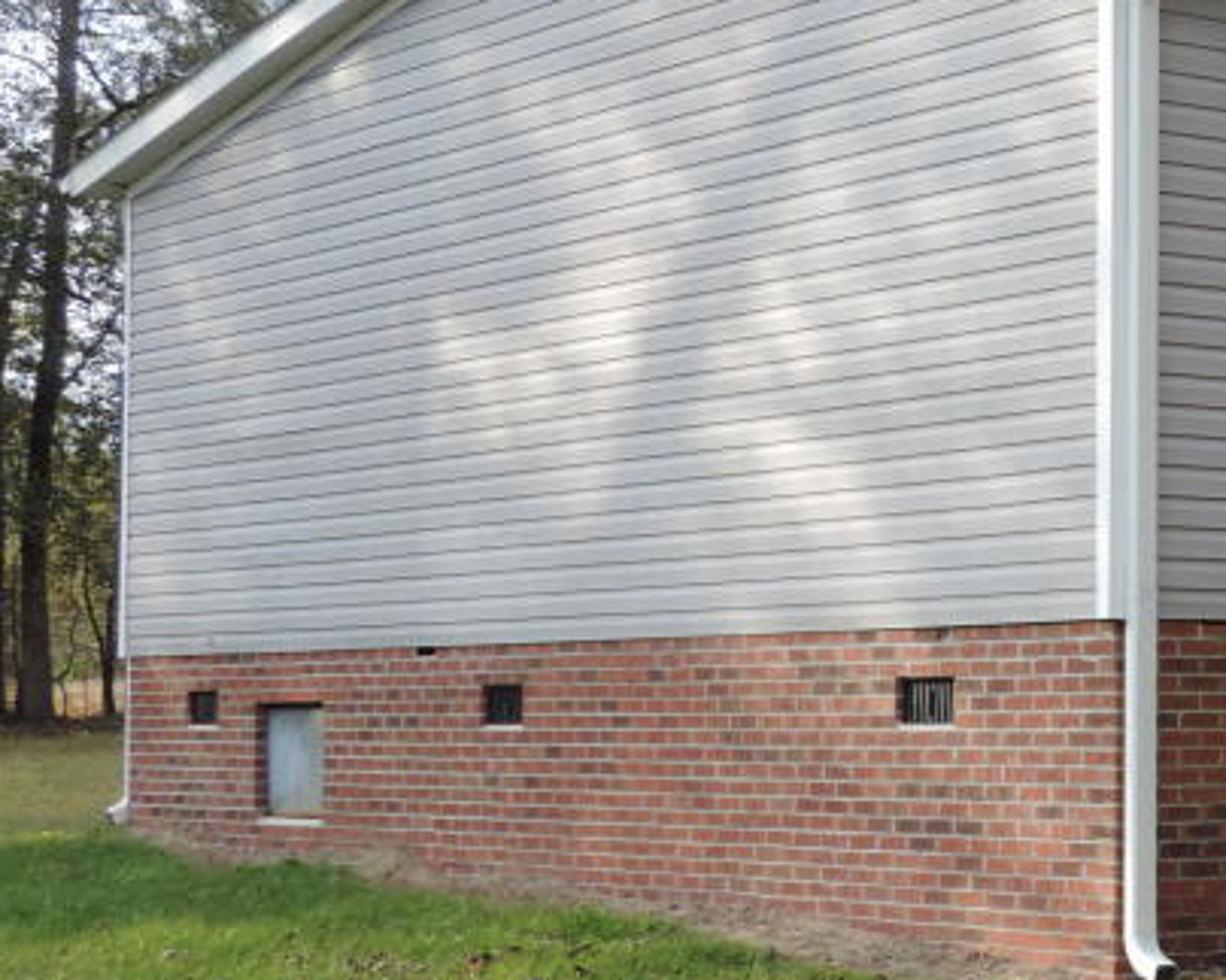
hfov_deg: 18.3
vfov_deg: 15.5
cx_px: 1523
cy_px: 540
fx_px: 3591
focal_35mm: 99
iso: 80
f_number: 3.3
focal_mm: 7.1
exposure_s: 1/250
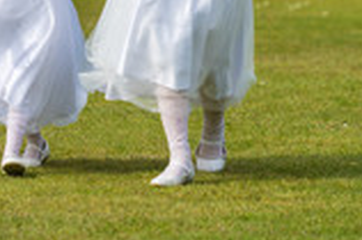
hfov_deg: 3.8
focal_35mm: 543
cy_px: 3
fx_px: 5454
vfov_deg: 2.5
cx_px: 57
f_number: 2.8
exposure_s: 1/2500
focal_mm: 160
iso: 100
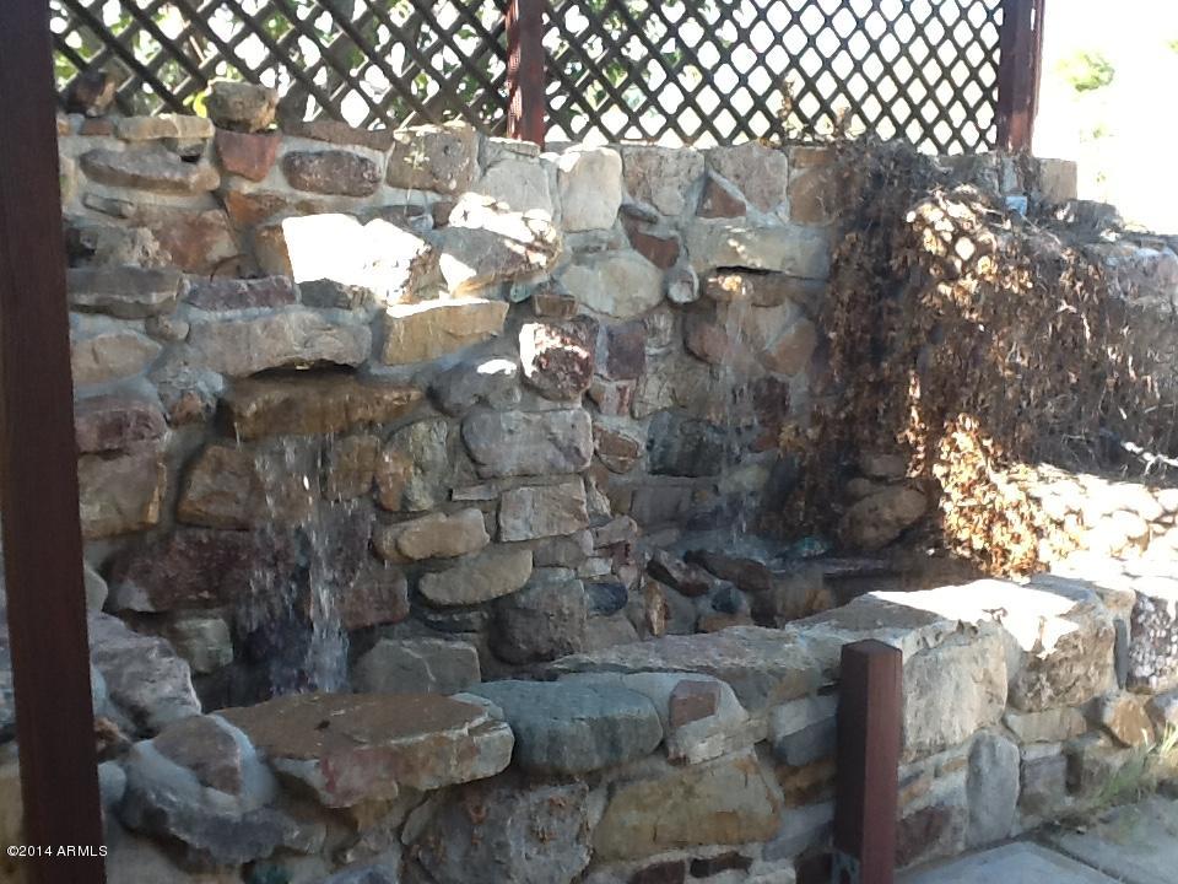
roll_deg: -0.3
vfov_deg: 32.9
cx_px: 589
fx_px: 1497
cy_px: 442
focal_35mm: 44
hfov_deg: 42.9
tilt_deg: -5.2
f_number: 2.4
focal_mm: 2.03
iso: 40
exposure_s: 1/120
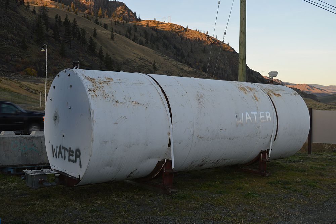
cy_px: 112
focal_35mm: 39
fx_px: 364
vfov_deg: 34.2
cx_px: 168
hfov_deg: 49.6
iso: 125
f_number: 5.6
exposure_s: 1/125
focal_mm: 26
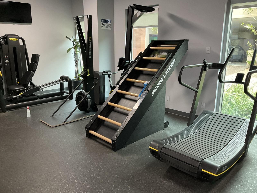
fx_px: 215
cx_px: 128
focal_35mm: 29
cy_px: 96
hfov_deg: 61.7
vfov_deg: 48.2
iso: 125
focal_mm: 3
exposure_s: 1/60
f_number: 1.8
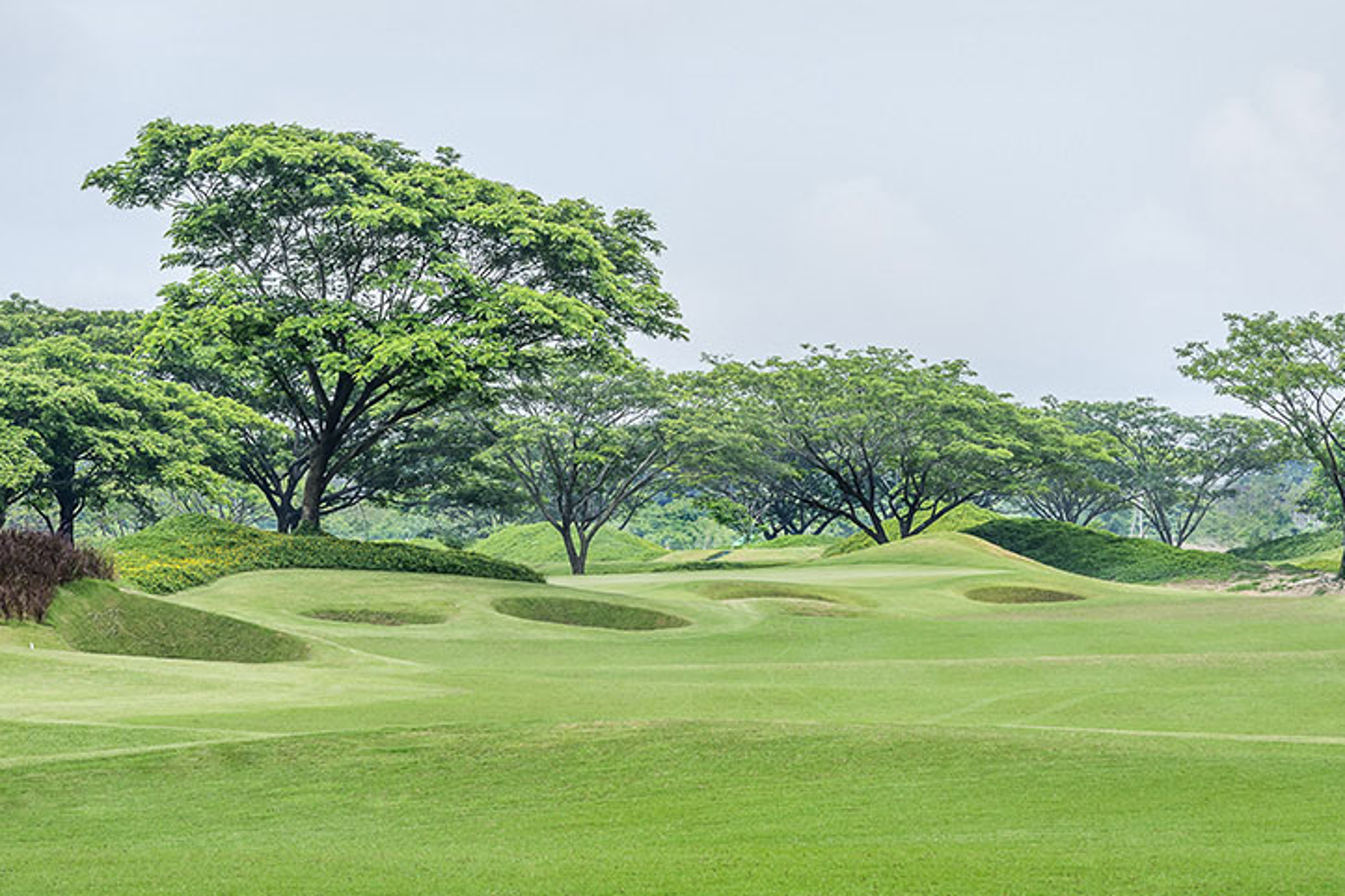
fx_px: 9188
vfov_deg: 5.6
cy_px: 489
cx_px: 713
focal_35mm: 246
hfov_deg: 8.4
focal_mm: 185
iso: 320
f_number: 22
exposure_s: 1/125
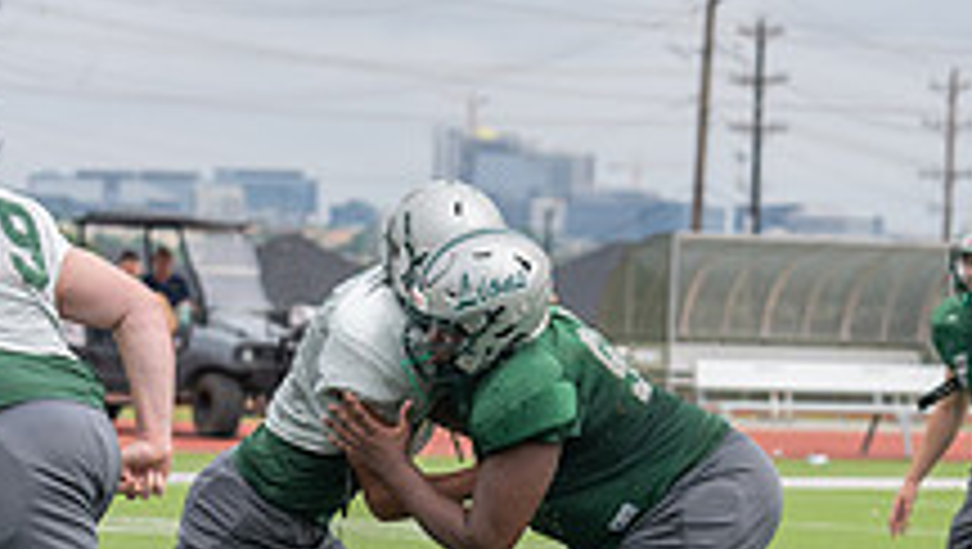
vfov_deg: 5.2
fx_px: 6089
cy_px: 424
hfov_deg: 9.1
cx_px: 554
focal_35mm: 236
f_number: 4
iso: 250
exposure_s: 1/1250
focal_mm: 84
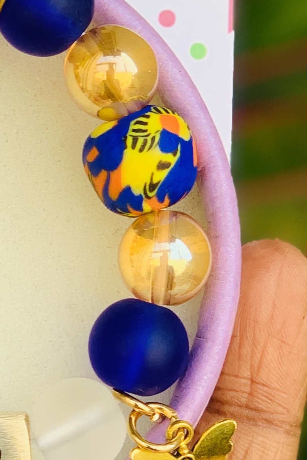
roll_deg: -1.1
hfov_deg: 7.5
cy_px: 245
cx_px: -70
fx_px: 2327
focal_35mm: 182
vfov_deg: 11.3
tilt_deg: -28.7
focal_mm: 6
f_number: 2.4
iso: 20
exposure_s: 1/122
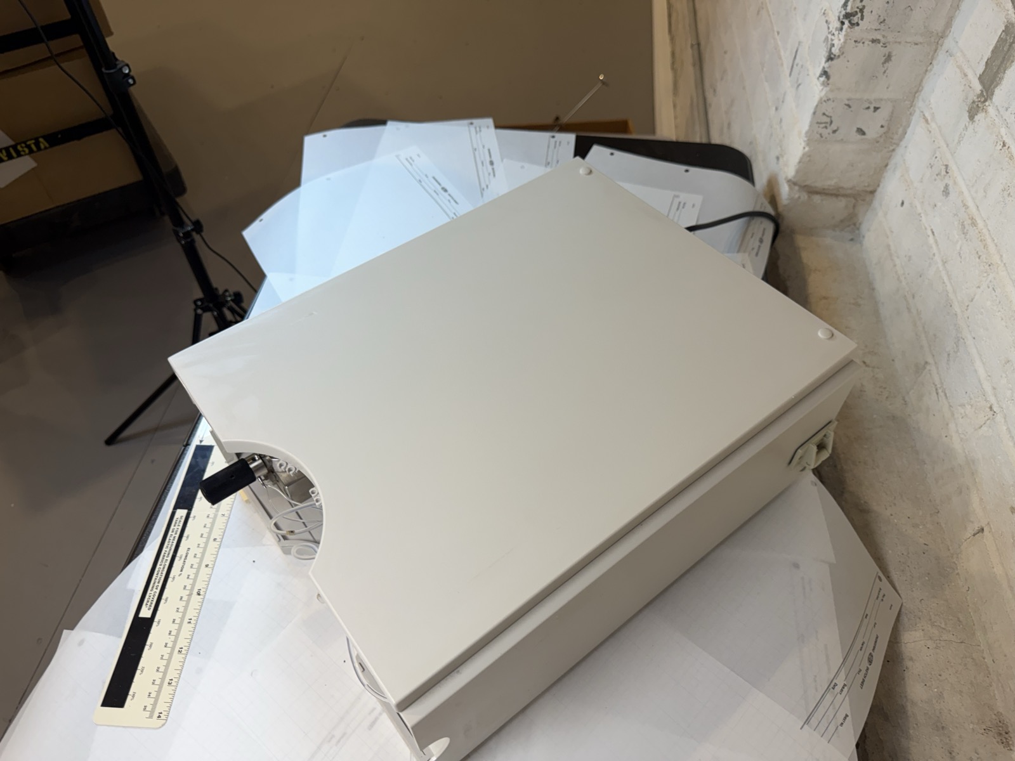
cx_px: 508
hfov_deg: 71.6
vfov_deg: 56.8
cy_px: 380
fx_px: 704
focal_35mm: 24
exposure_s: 1/120
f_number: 1.78
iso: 80
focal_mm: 6.76
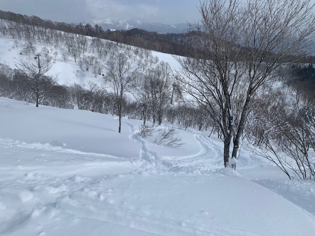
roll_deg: +1.7
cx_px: 158
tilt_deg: -21.9
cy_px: 118
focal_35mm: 26
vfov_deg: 53.1
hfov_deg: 67.3
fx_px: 237
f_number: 1.8
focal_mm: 4.25
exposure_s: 1/4902
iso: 25
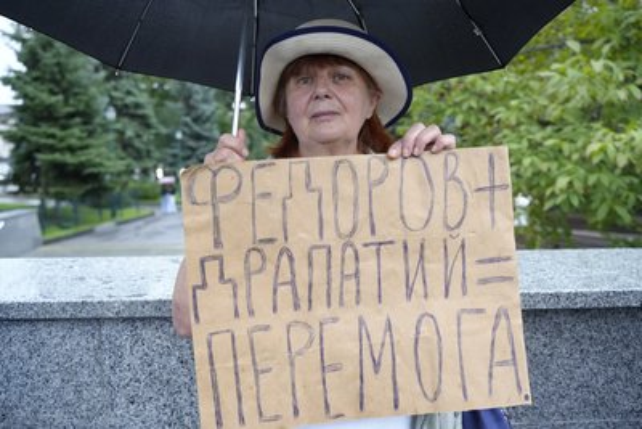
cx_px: 321
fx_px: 571
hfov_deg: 58.7
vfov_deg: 41.1
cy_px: 214
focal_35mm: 32
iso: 5000
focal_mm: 32
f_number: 4
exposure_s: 1/160
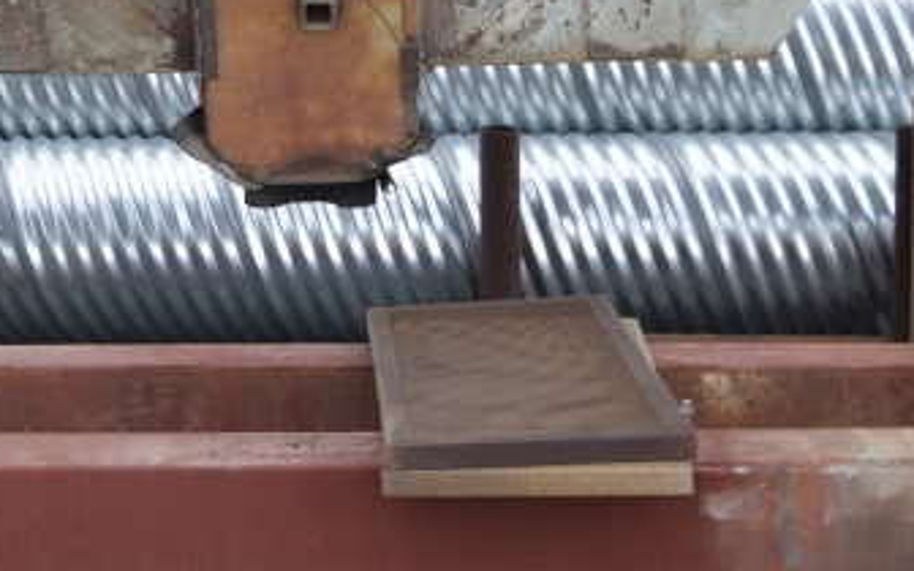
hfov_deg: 21.5
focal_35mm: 96
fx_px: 2379
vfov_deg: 13.5
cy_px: -23
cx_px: 209
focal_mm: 21
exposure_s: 1/60
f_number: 4
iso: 400
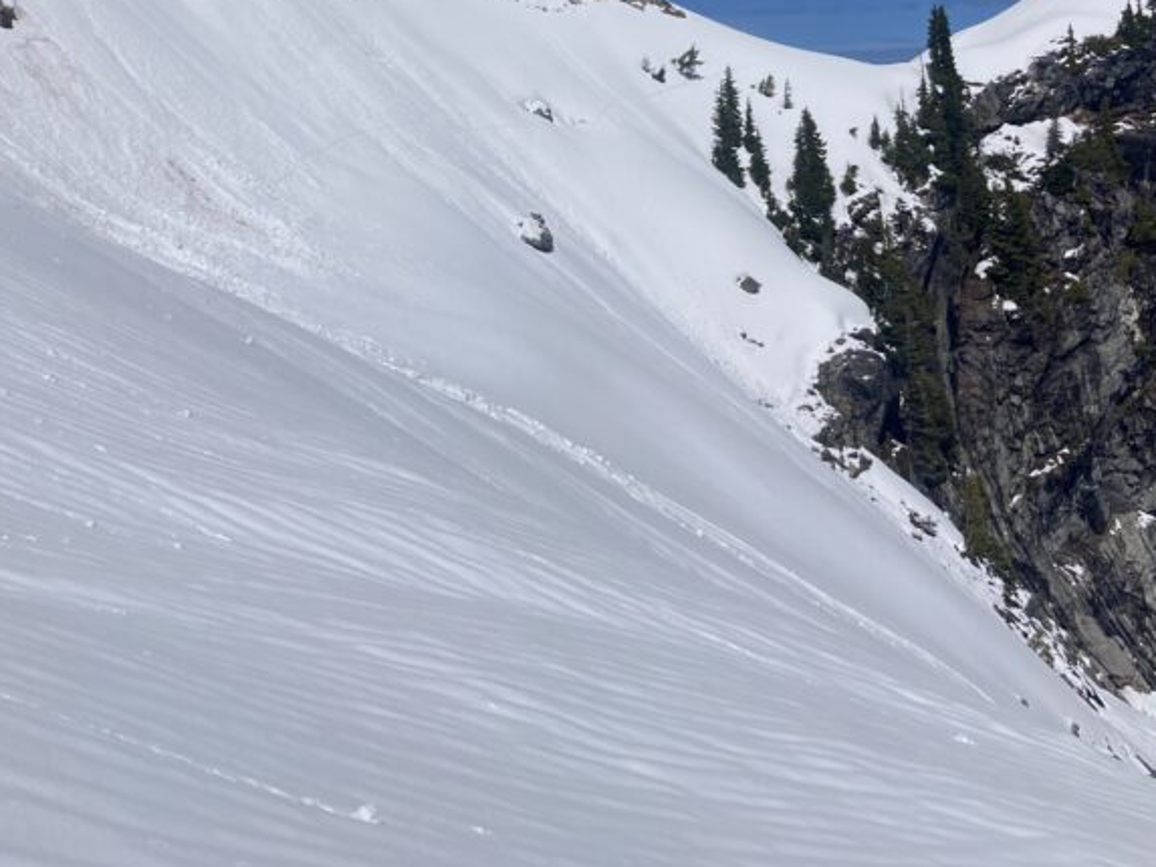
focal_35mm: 50
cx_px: 462
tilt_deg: +2.6
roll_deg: +0.1
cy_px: 131
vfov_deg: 28.3
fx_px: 1670
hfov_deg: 38.0
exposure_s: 1/9804
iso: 20
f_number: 1.8
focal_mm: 3.99
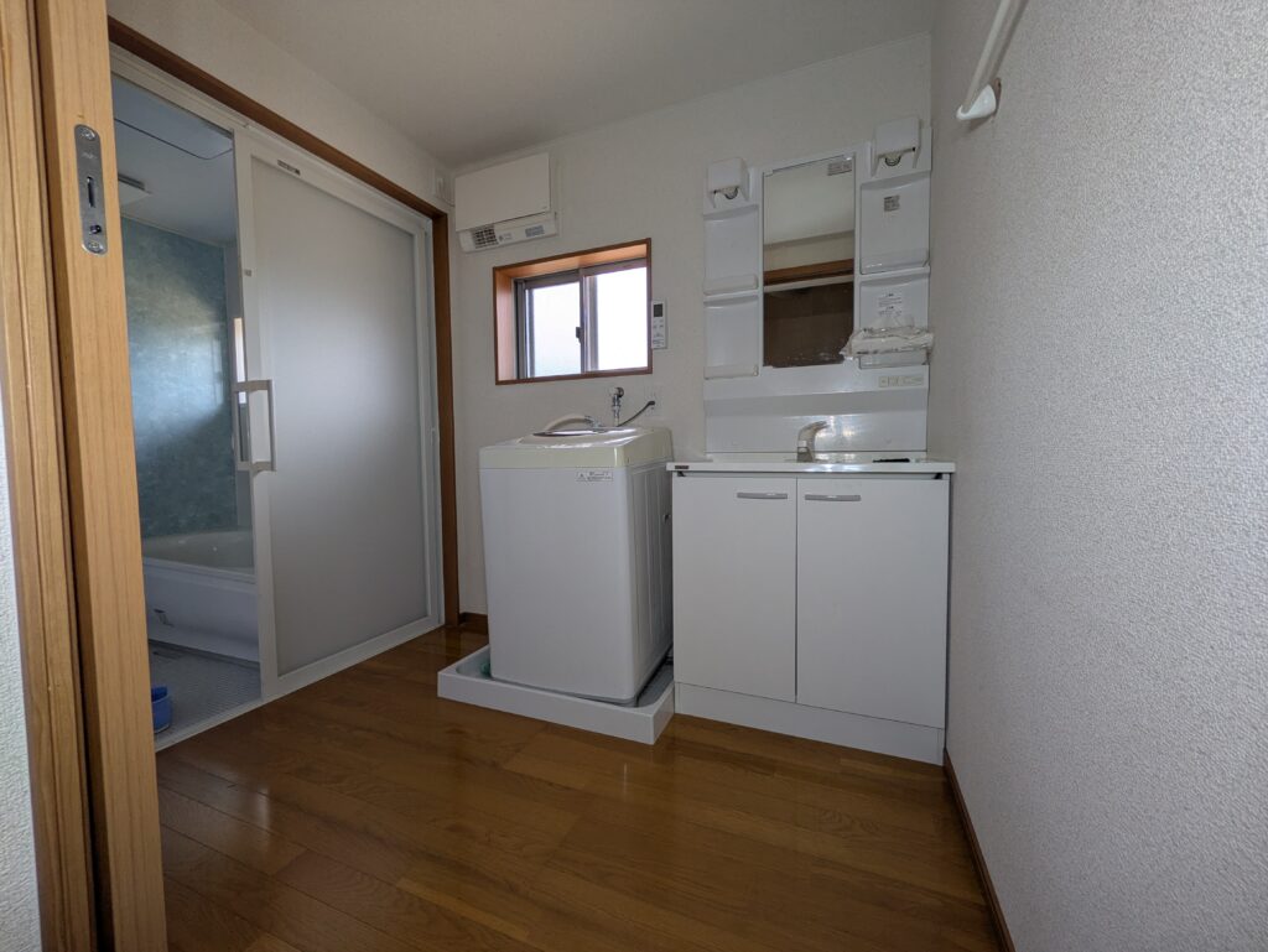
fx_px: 513
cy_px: 476
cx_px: 634
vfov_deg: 85.7
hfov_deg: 102.0
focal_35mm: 14
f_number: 2.2
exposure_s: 1/244
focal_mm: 1.83
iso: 47
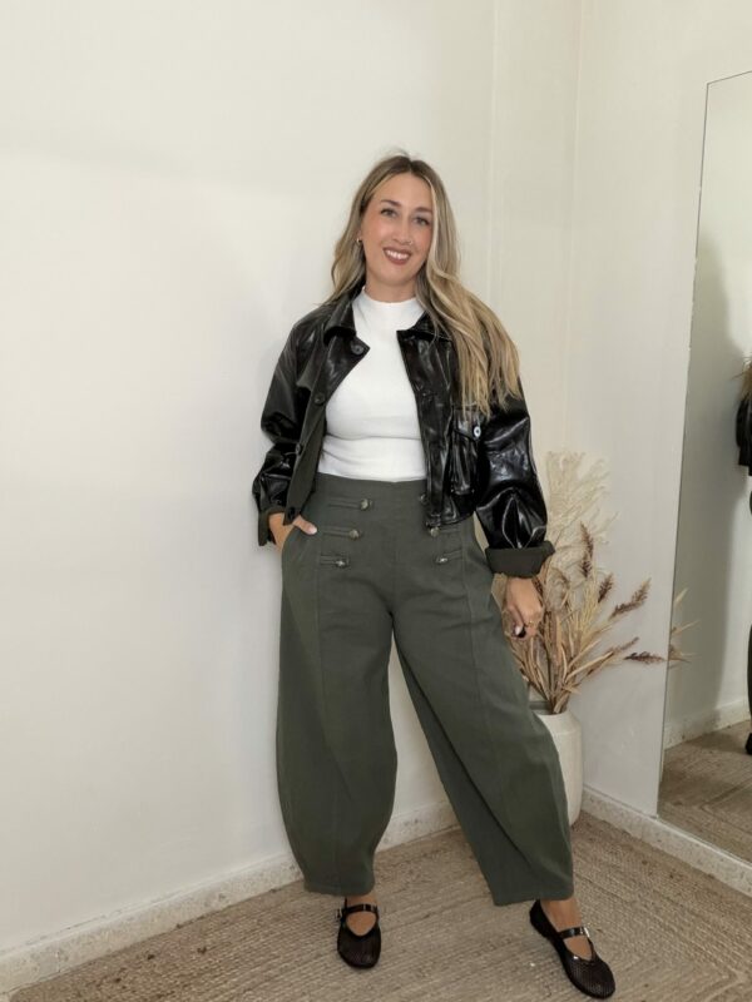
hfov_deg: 46.8
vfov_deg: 60.0
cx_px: 376
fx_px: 869
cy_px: 501
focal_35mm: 30
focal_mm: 2.71
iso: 160
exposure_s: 1/60
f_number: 1.9
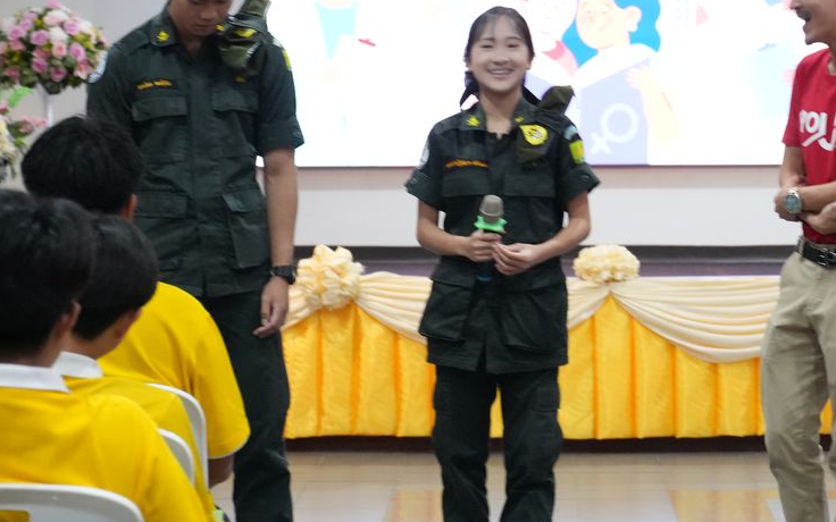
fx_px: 3691
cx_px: 555
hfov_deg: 12.9
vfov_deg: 8.1
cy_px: 154
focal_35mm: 162
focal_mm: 78
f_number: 5.6
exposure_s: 1/125
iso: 5000
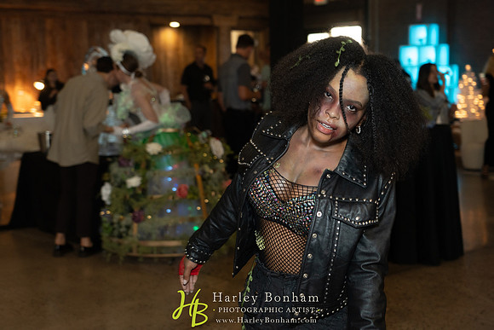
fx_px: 741
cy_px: 165
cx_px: 247
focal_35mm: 54
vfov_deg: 25.1
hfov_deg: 36.9
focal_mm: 54
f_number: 4
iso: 1600
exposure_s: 1/100
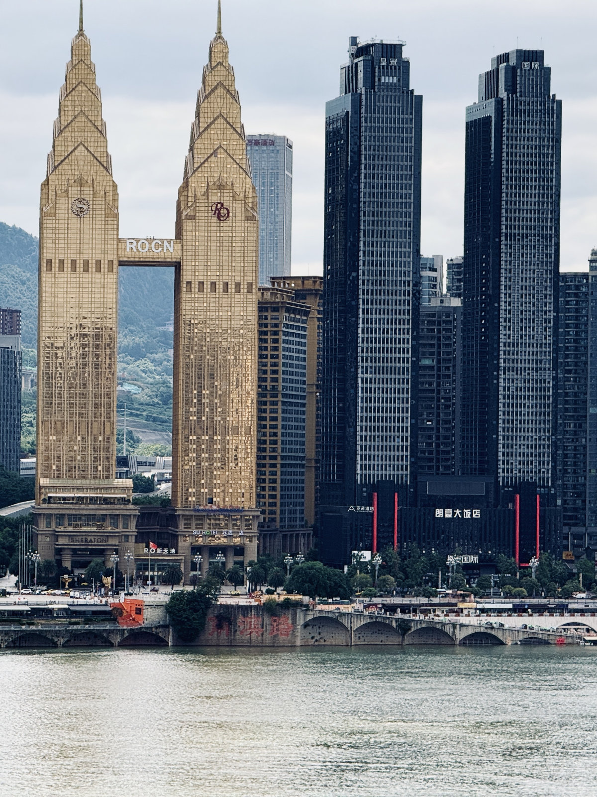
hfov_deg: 12.3
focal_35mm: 120
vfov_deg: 16.4
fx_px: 2759
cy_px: 398
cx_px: 298
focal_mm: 15.7
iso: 80
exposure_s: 1/2358
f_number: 2.8
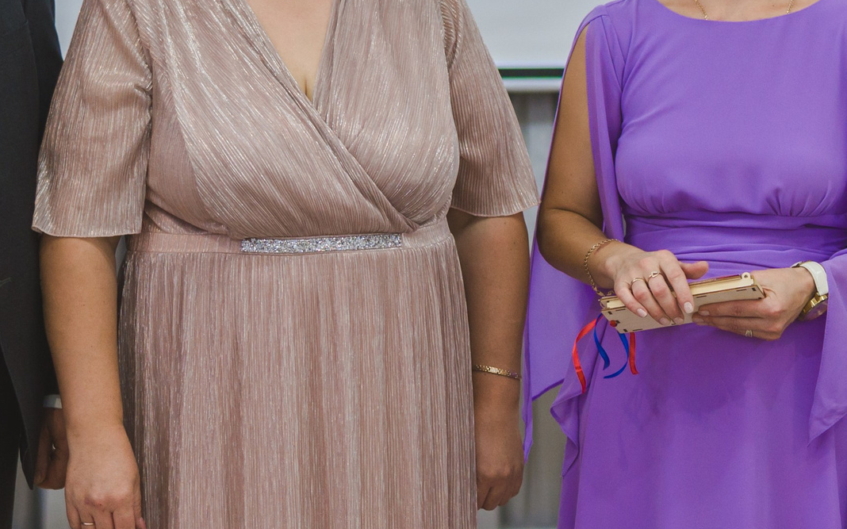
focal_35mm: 143
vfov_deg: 9.2
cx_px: 616
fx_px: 3300
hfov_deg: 14.6
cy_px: 216
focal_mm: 50
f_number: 2.8
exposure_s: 1/200
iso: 800
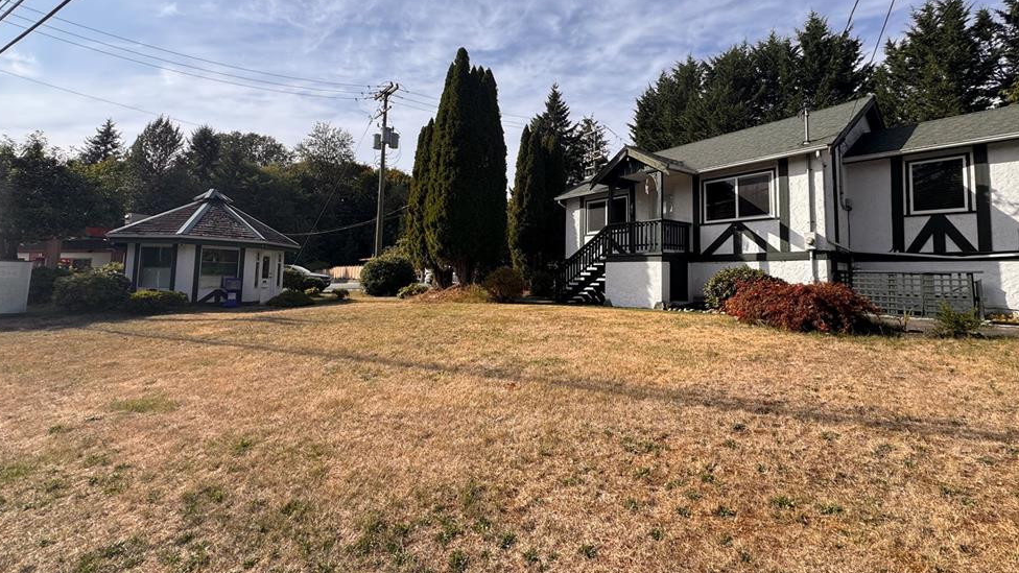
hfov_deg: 99.4
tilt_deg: +4.2
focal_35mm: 16
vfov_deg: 66.7
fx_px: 432
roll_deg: -0.3
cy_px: 244
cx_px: 520
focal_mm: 2.22
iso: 50
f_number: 2.2
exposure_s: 1/1370
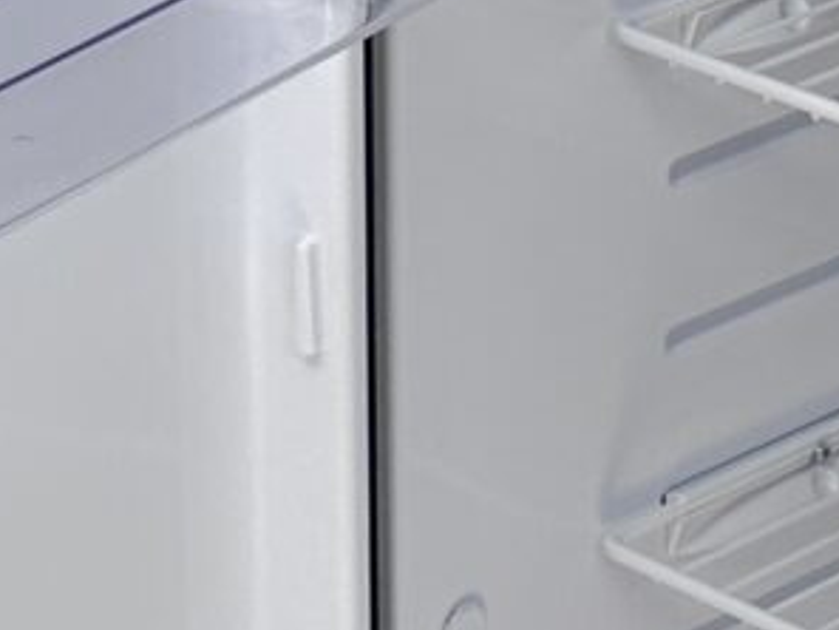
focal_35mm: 166
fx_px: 4023
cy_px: 471
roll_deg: +1.9
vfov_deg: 8.9
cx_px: 193
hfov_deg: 11.9
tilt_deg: -24.2
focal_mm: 6.86
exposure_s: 1/242
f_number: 1.78
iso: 64
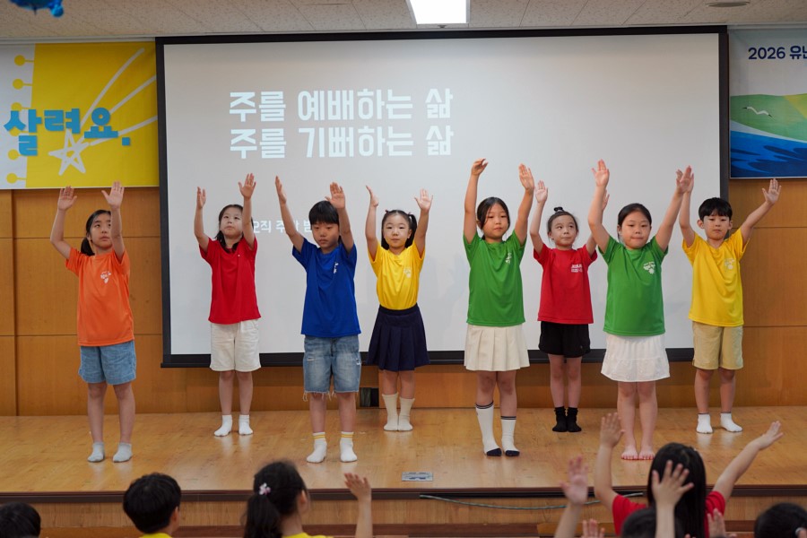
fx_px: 1569
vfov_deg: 19.5
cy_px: 269
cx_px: 404
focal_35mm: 70
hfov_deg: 28.8
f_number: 4
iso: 640
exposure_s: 1/160
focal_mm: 70
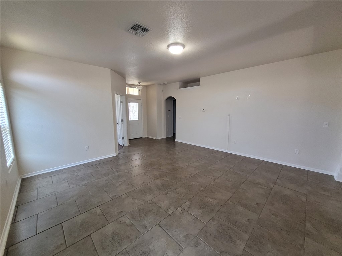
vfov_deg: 89.9
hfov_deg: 106.2
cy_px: 128
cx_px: 171
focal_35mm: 13
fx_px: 128
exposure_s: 1/60
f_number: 2.2
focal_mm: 1.74
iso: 400
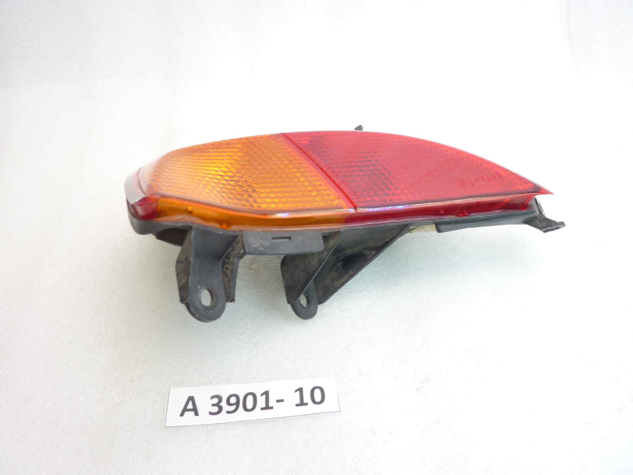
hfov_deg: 67.3
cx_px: 316
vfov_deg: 53.1
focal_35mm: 26
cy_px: 238
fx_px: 475
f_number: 3.3
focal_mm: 4.1
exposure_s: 1/13
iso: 80
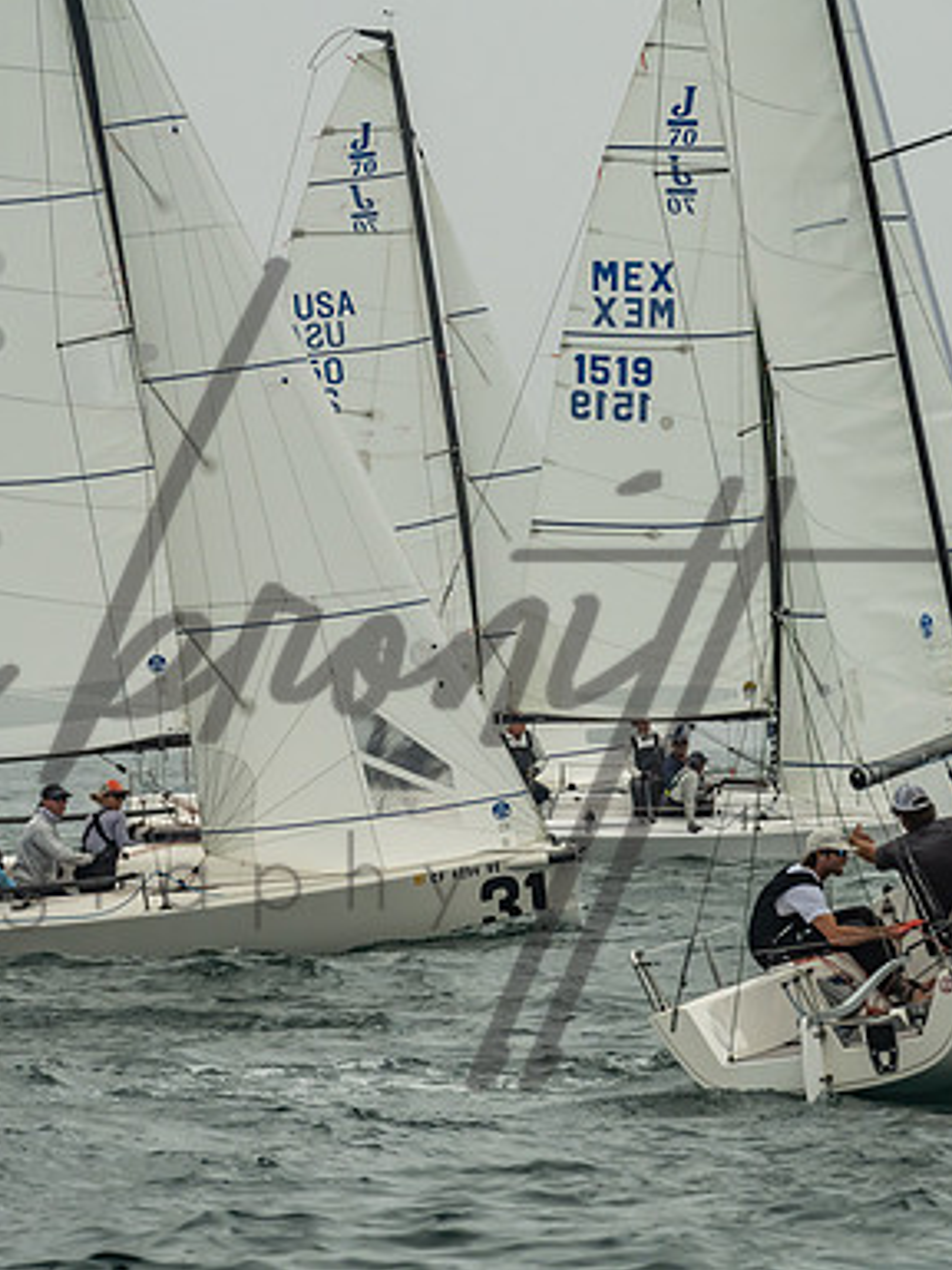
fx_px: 9534
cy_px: 633
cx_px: 321
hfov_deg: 5.7
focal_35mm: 260
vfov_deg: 7.6
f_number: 9
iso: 800
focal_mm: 175
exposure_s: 1/2500
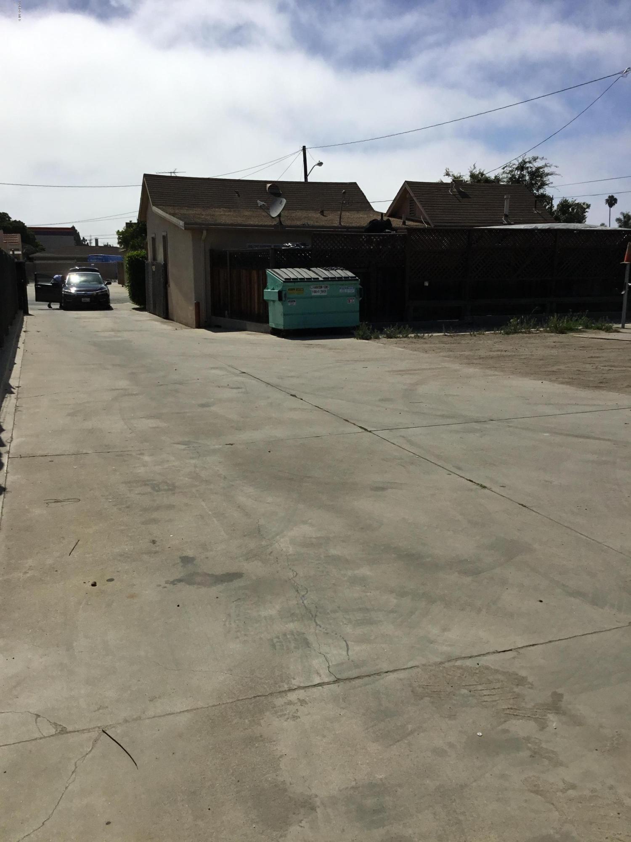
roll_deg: +1.5
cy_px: 421
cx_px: 316
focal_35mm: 31
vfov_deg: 58.4
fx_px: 753
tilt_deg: -11.5
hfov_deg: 45.4
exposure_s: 1/4525
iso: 25
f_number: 2.4
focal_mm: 3.3
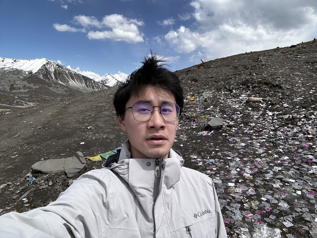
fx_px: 211
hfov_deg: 73.9
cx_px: 158
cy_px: 119
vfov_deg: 58.9
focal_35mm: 23
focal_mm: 2.69
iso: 25
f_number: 1.9
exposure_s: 1/1634
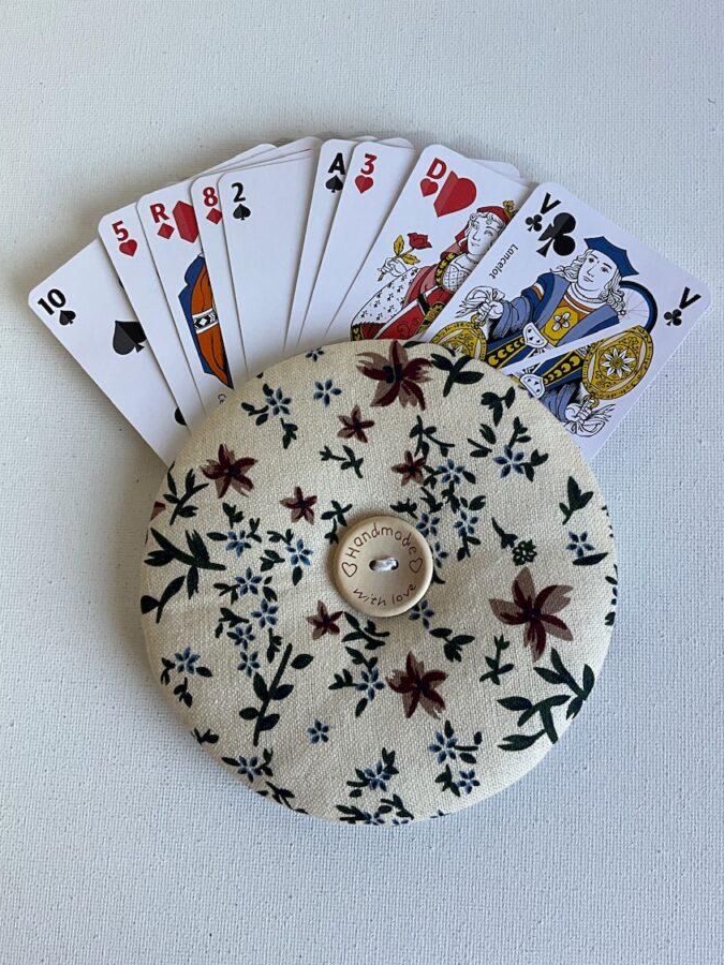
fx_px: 920
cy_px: 465
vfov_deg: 55.3
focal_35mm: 33
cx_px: 399
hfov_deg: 42.9
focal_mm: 3
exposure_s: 1/122
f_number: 1.8
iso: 32
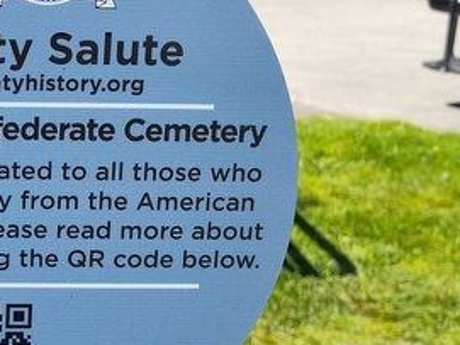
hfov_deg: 26.4
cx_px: -42
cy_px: 141
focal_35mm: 68
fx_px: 903
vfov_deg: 21.6
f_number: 1.8
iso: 100
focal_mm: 5.56
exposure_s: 1/912
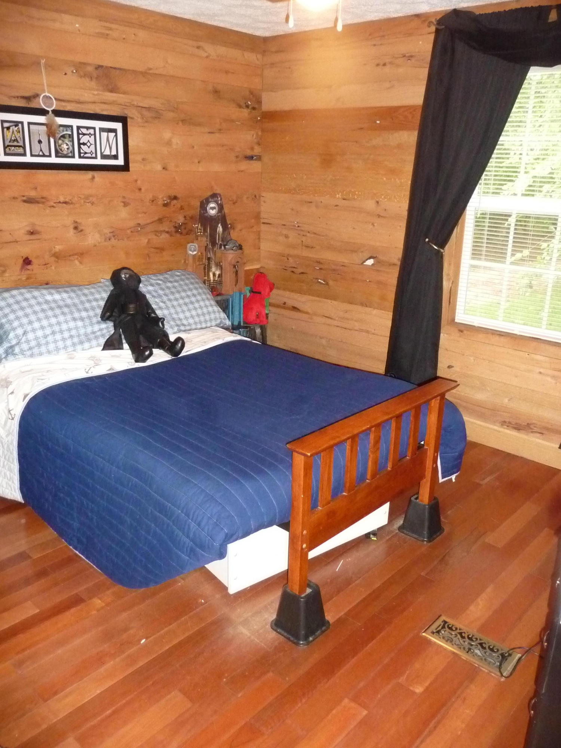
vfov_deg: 63.4
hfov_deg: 49.7
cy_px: 374
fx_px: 605
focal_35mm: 28
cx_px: 280
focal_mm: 4.7
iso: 1000
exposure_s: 1/30
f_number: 3.3
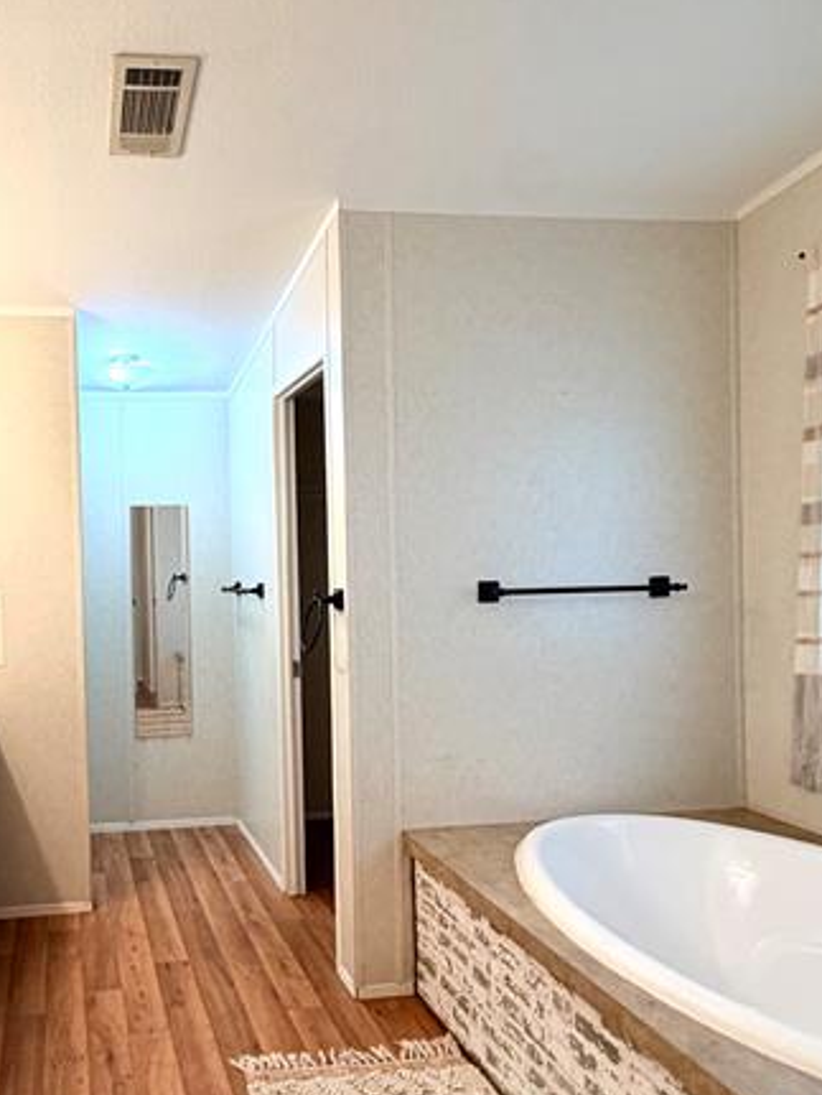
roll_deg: +0.9
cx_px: 150
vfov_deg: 69.2
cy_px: 596
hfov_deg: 51.1
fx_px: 791
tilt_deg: -2.5
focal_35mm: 25
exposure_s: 1/120
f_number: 2.2
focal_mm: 2.22
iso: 250
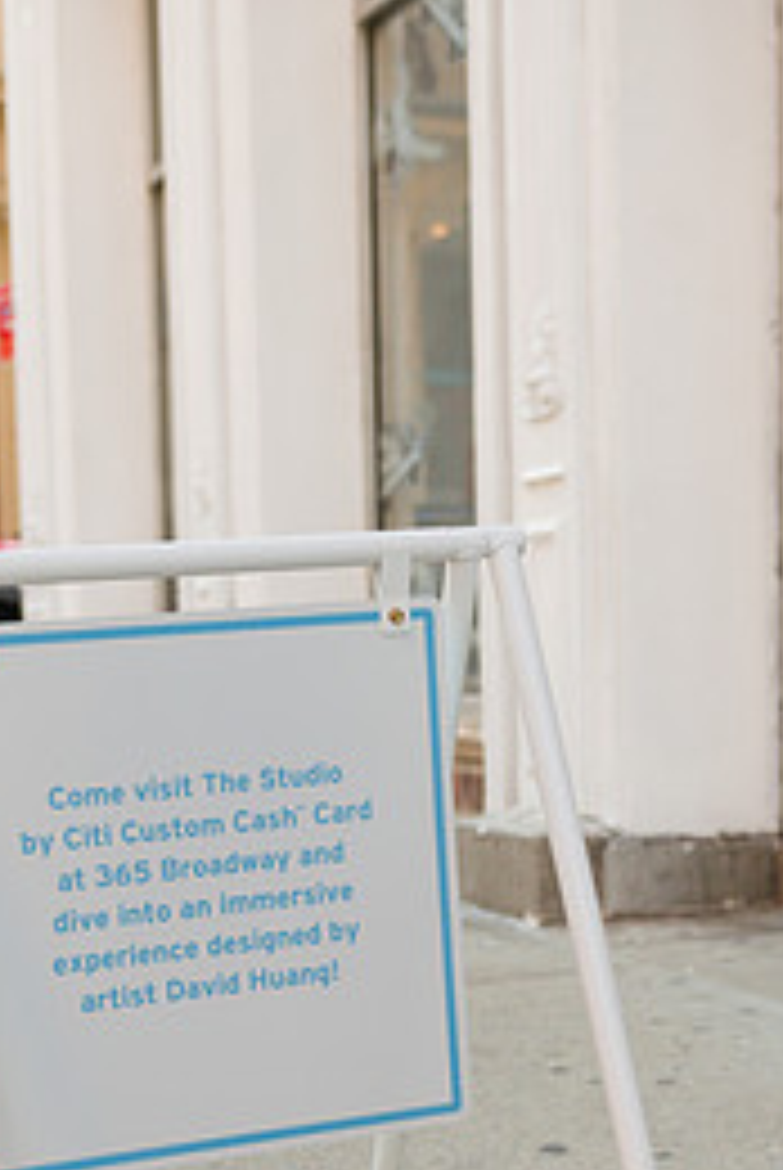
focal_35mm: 69
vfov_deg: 28.8
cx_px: 306
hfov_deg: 19.8
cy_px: 860
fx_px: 2245
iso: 640
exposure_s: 1/1250
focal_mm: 31
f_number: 3.5
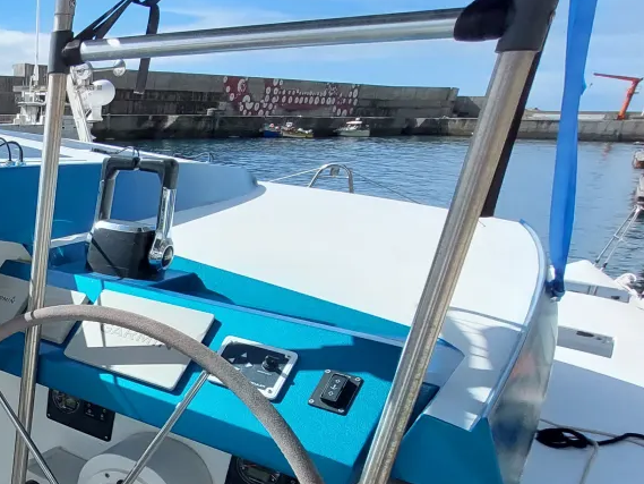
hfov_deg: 43.2
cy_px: 410
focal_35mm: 32
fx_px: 595
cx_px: -75
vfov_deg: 41.6
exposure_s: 1/1566
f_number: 2.2
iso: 50
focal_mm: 1.74
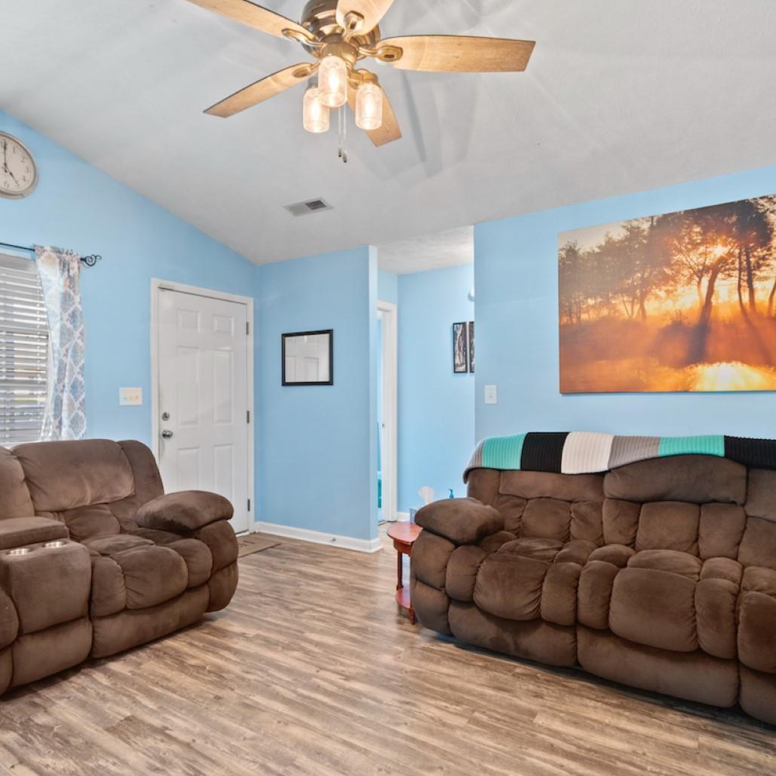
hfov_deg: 74.8
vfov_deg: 74.8
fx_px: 507
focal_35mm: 20
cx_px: 369
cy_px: 402
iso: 100
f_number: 4.5
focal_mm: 10
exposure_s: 3
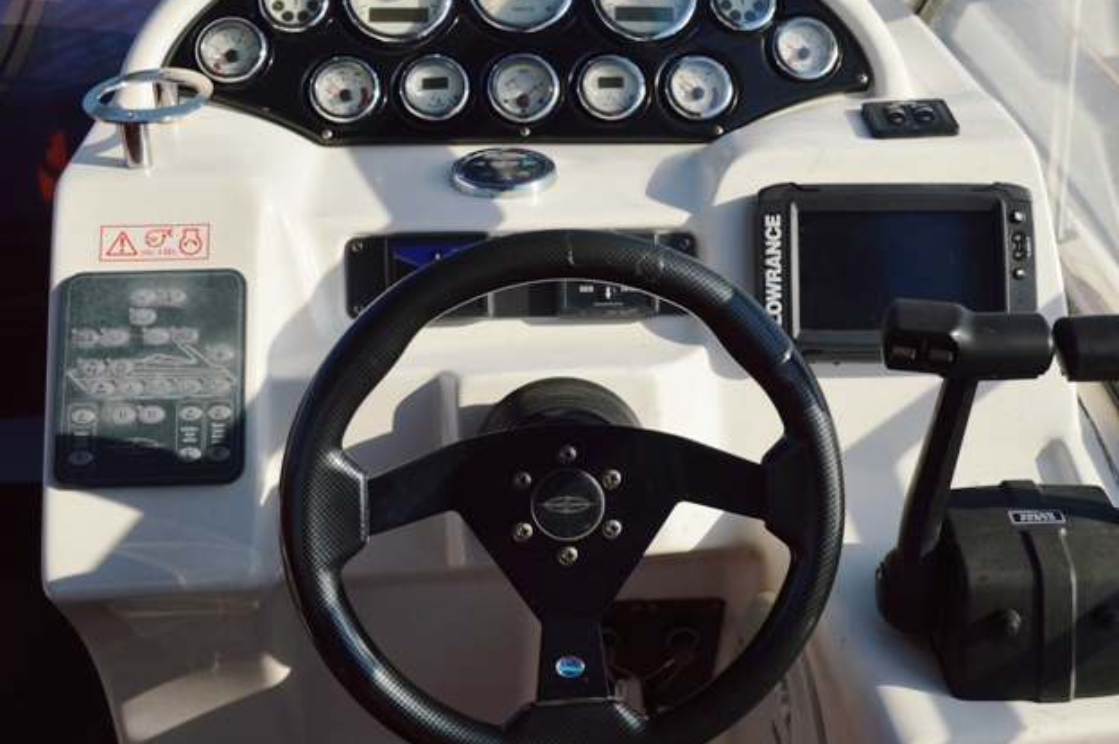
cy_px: 299
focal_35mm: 52
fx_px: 1615
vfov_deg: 25.9
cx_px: 766
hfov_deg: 37.7
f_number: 3.8
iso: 140
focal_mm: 24
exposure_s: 1/4000
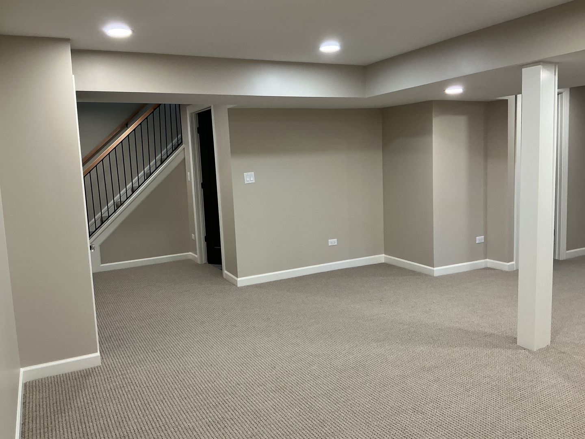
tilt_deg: -6.7
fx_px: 490
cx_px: 292
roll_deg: +2.6
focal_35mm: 29
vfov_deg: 48.2
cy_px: 220
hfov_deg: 61.7
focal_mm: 3
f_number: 1.8
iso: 80
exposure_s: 1/60
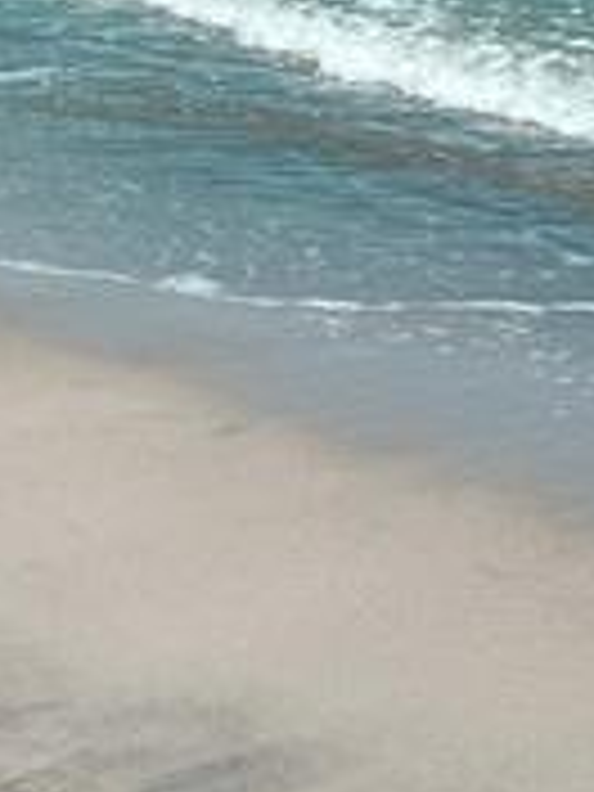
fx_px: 2402
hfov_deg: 13.7
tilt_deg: +2.2
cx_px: -112
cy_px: -598
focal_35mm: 105
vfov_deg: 16.1
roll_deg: +1.2
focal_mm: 6.76
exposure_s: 1/7353
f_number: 1.78
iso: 80
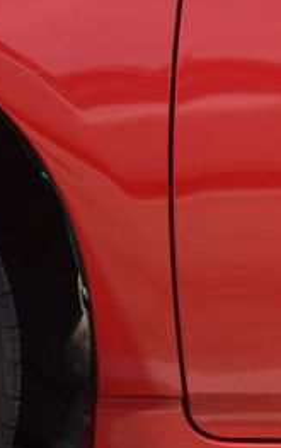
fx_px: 2496
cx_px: -244
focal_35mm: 204
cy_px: 330
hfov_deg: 6.3
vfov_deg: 10.2
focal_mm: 55
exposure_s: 1/320
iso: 400
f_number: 10
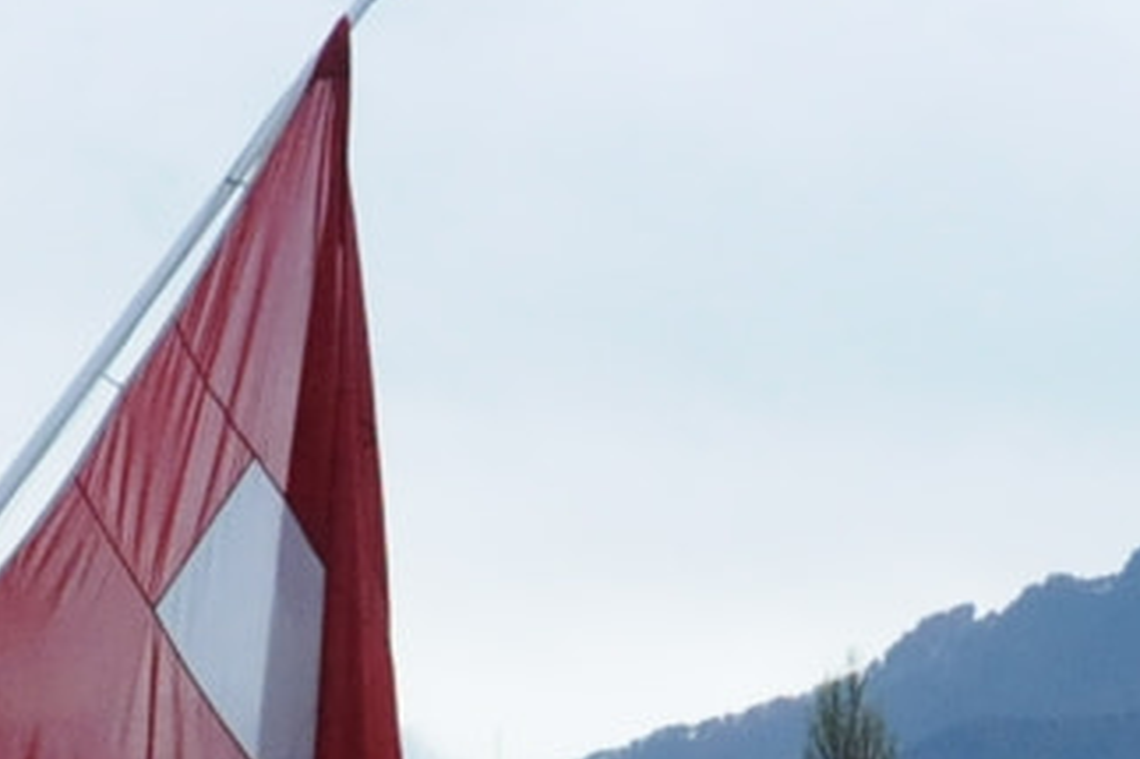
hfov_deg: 9.7
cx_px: 1260
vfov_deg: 6.5
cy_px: 1193
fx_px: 6615
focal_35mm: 209
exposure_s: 1/400
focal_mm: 22
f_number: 5.6
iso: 1000
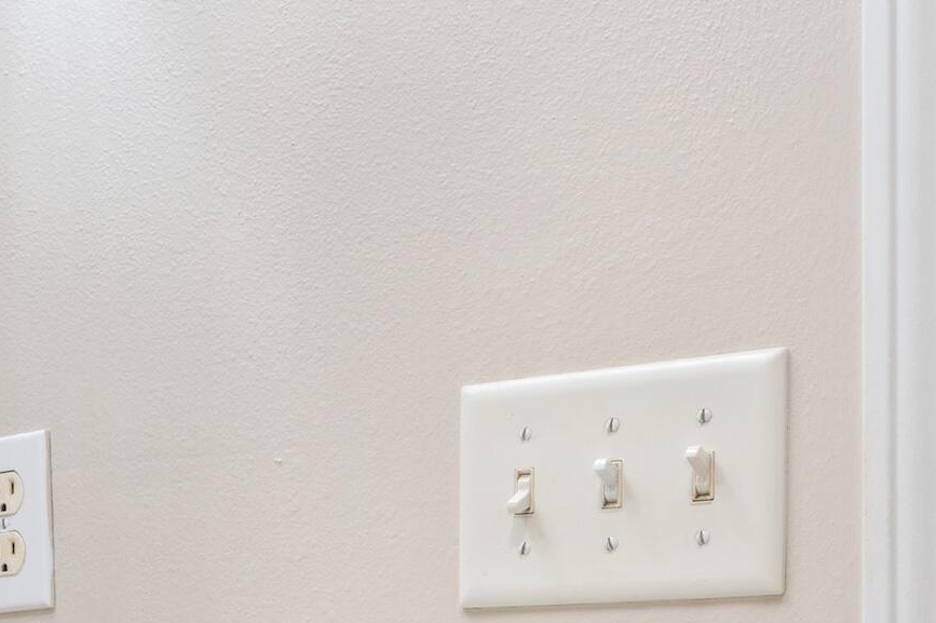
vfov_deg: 15.7
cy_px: 775
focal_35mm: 83
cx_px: -439
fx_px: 2157
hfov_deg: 21.0
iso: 400
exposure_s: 1/25
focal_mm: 24
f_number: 8
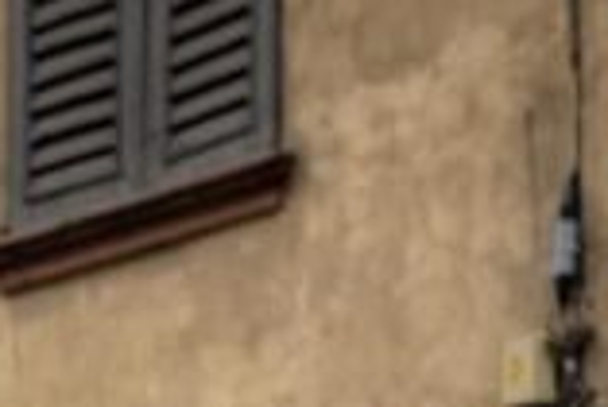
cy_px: 1457
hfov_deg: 7.2
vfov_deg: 4.8
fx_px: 4513
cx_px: -844
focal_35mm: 267
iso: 200
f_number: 3.6
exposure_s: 1/60
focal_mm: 23
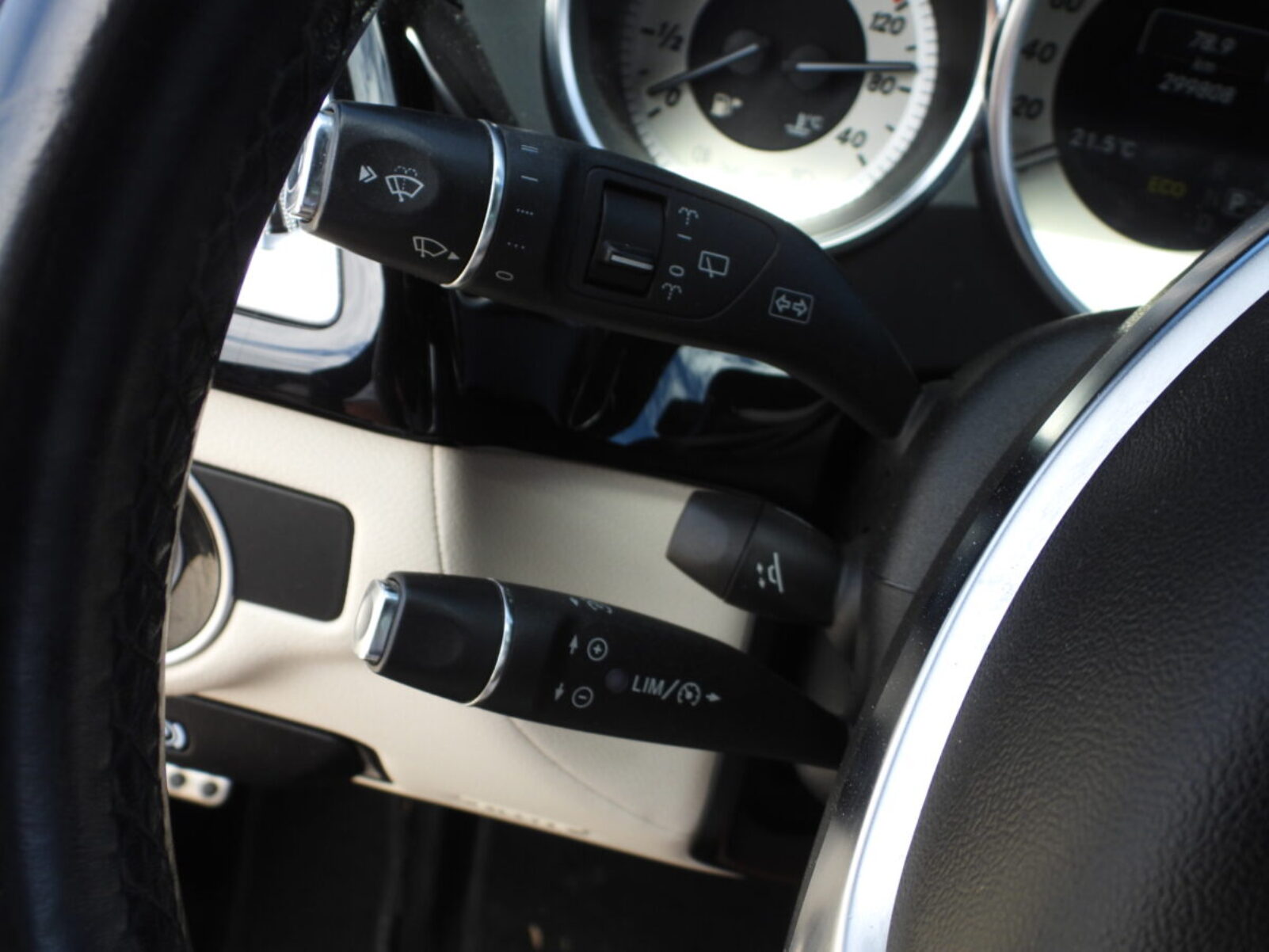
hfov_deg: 52.6
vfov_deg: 40.7
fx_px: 1283
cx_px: 634
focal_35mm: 35
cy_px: 476
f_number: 3.2
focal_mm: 6.3
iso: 100
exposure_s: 1/320
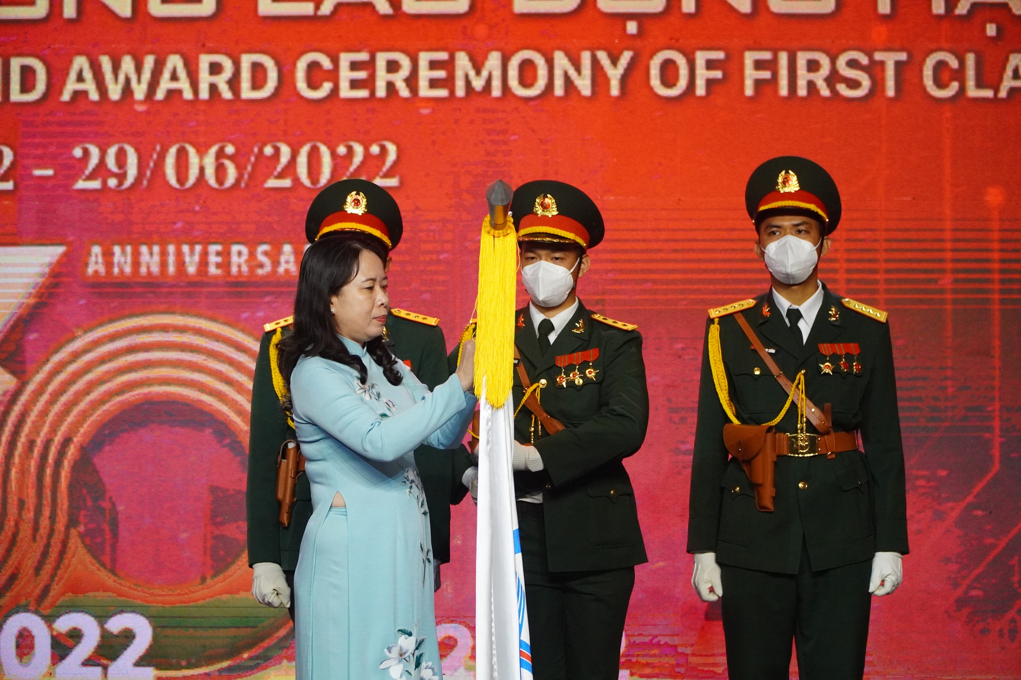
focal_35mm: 136
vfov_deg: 10.0
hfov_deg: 15.0
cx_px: 510
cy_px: 340
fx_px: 3871
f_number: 4
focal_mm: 91
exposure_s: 1/250
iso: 3200
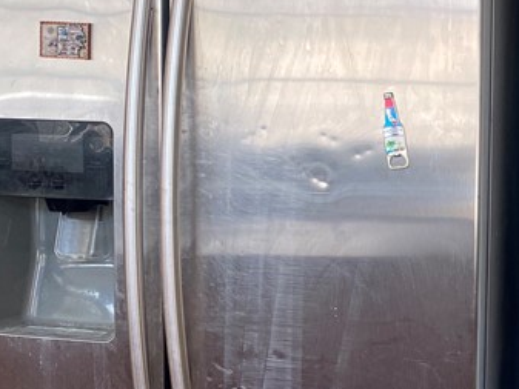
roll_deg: -2.0
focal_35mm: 79
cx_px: 564
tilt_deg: -6.6
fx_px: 1185
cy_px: 228
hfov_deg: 23.3
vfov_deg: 18.7
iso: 100
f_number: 1.8
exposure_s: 1/121
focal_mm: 4.25
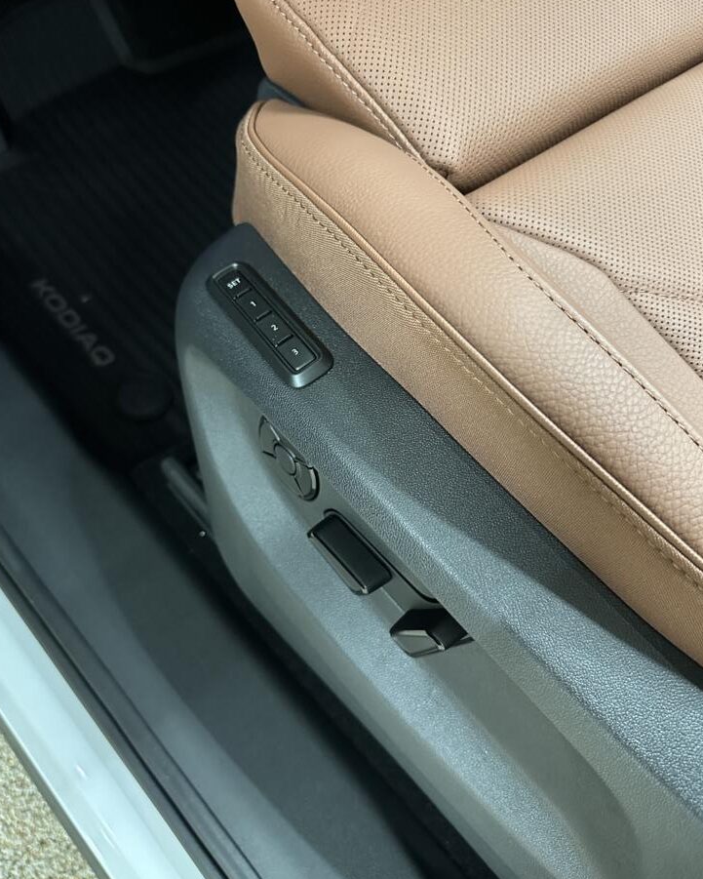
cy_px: 433
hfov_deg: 54.9
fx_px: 676
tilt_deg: -57.3
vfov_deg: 66.0
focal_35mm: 26
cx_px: 358
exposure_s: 1/37
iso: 1000
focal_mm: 6.86
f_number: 1.78
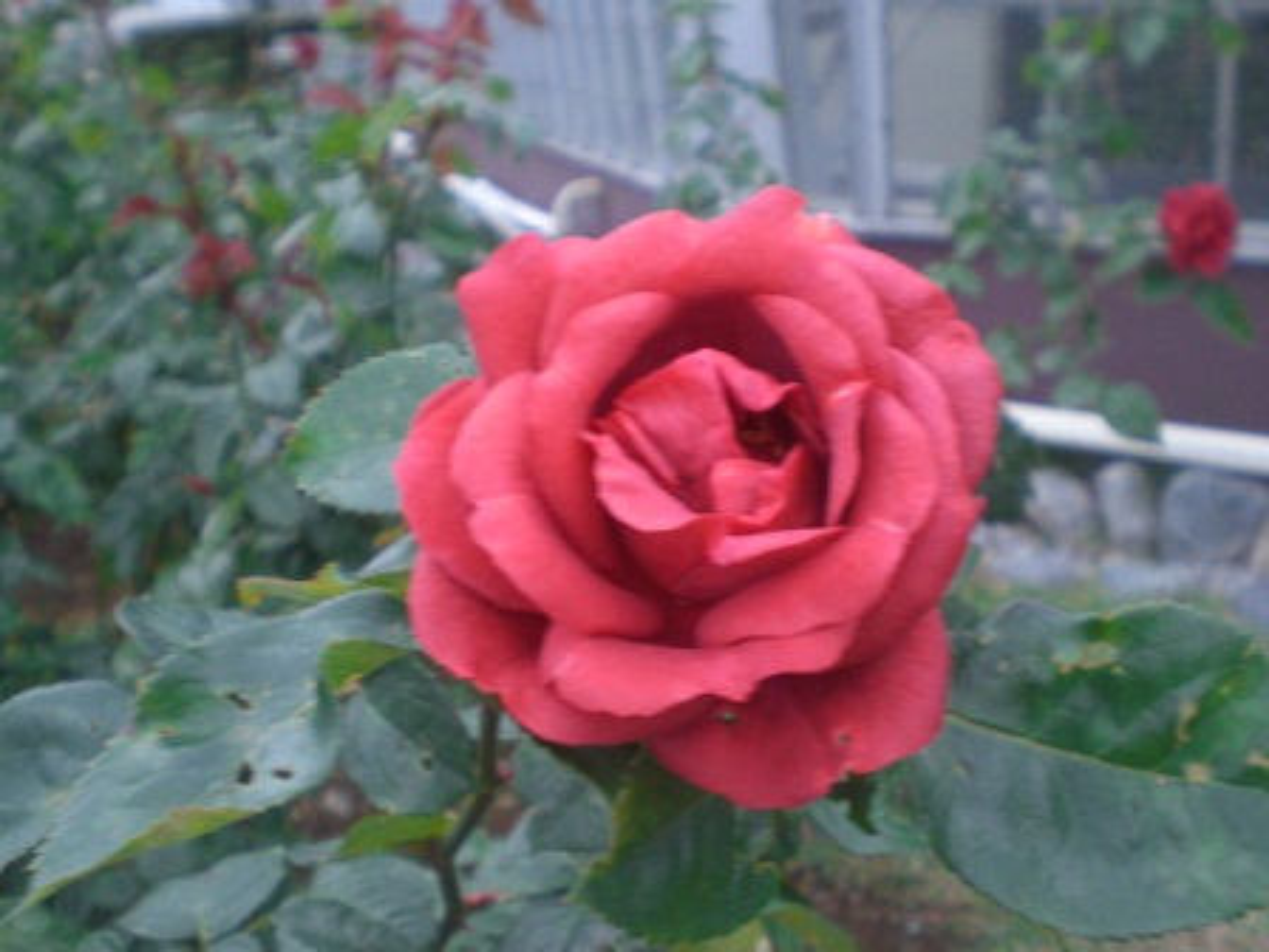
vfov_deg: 37.7
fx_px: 1393
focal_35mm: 38
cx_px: 634
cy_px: 476
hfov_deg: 49.0
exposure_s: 1/15
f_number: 3.1
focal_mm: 6.3
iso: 200
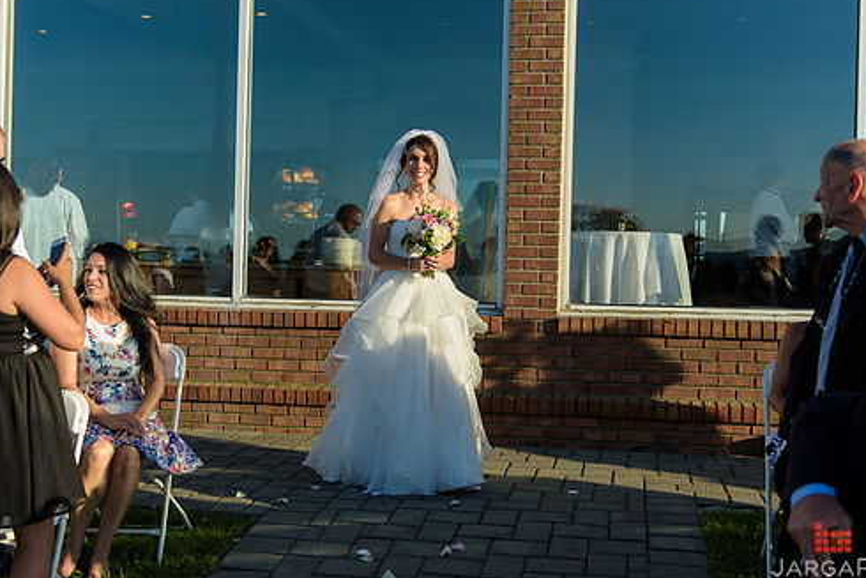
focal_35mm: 45
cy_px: 273
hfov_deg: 43.6
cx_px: 428
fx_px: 1083
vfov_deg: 29.9
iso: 200
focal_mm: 38
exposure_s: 1/1600
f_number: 3.2
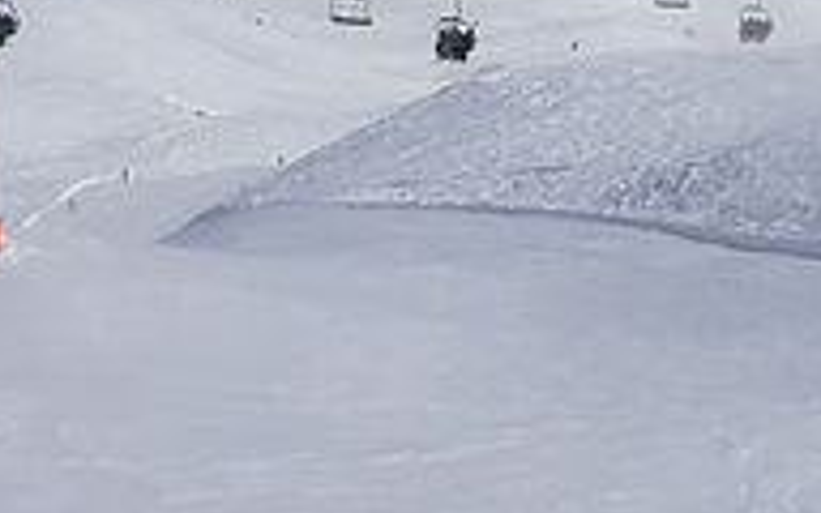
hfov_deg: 14.0
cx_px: 838
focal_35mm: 147
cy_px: -680
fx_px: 3289
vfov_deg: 8.3
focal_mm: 4.2
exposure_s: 1/11776
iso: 50
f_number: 1.7
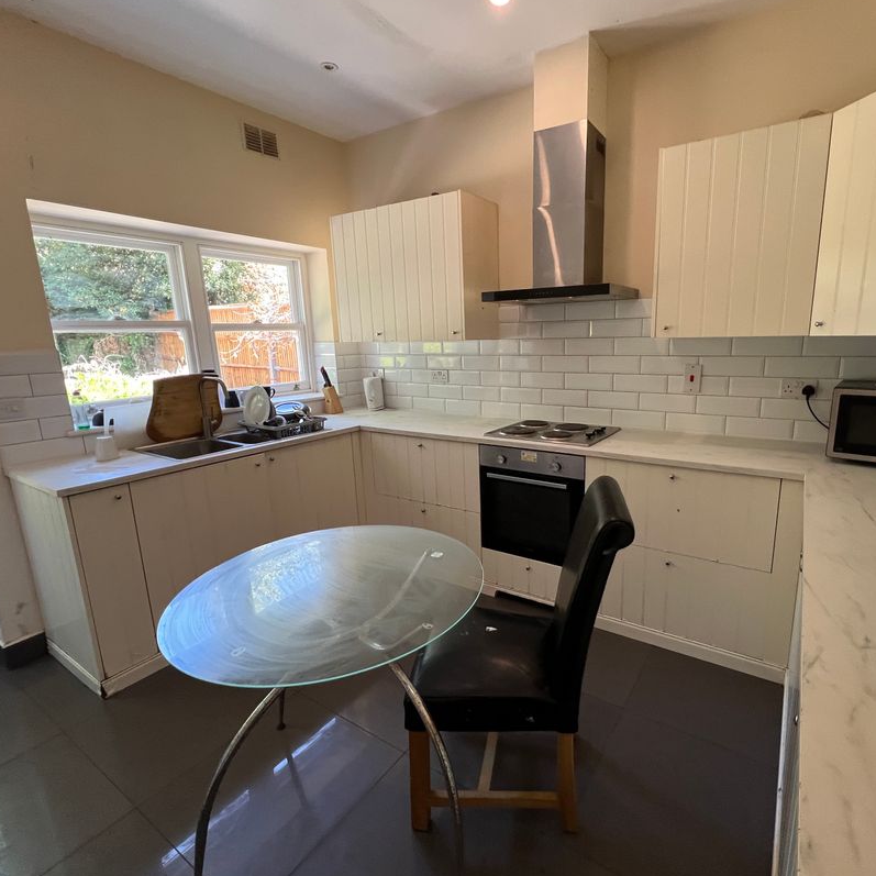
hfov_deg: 87.0
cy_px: 442
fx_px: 458
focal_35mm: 16
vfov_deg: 87.4
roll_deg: +0.5
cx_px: 496
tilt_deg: -12.0
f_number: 1.8
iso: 250
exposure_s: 1/100
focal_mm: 1.57
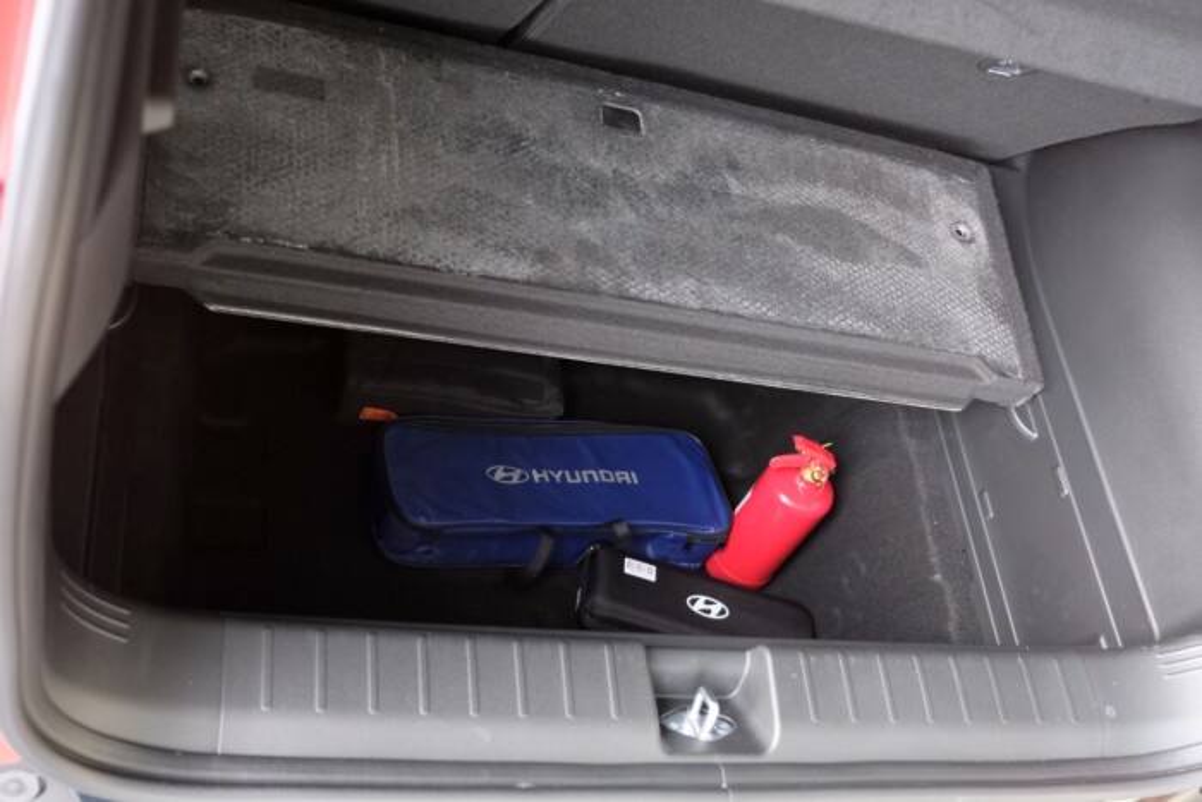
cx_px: 601
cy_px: 401
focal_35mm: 27
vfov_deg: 47.9
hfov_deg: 67.4
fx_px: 902
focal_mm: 18
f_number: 2.8
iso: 2000
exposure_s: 1/100
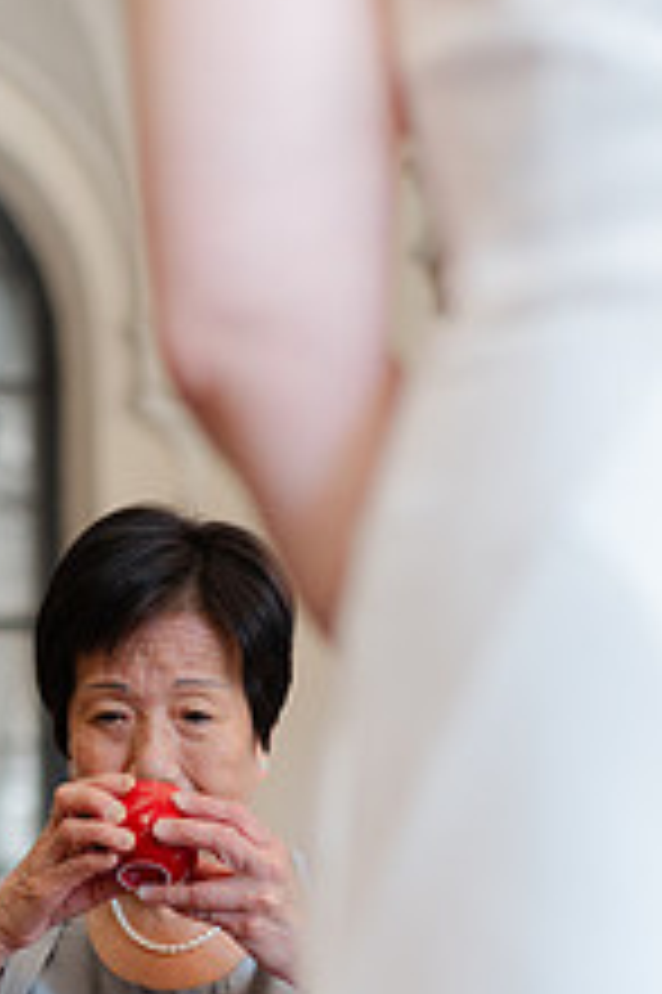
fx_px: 2541
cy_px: 726
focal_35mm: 92
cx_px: 158
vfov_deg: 22.0
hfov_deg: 14.8
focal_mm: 35
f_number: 1.4
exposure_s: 1/125
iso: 200
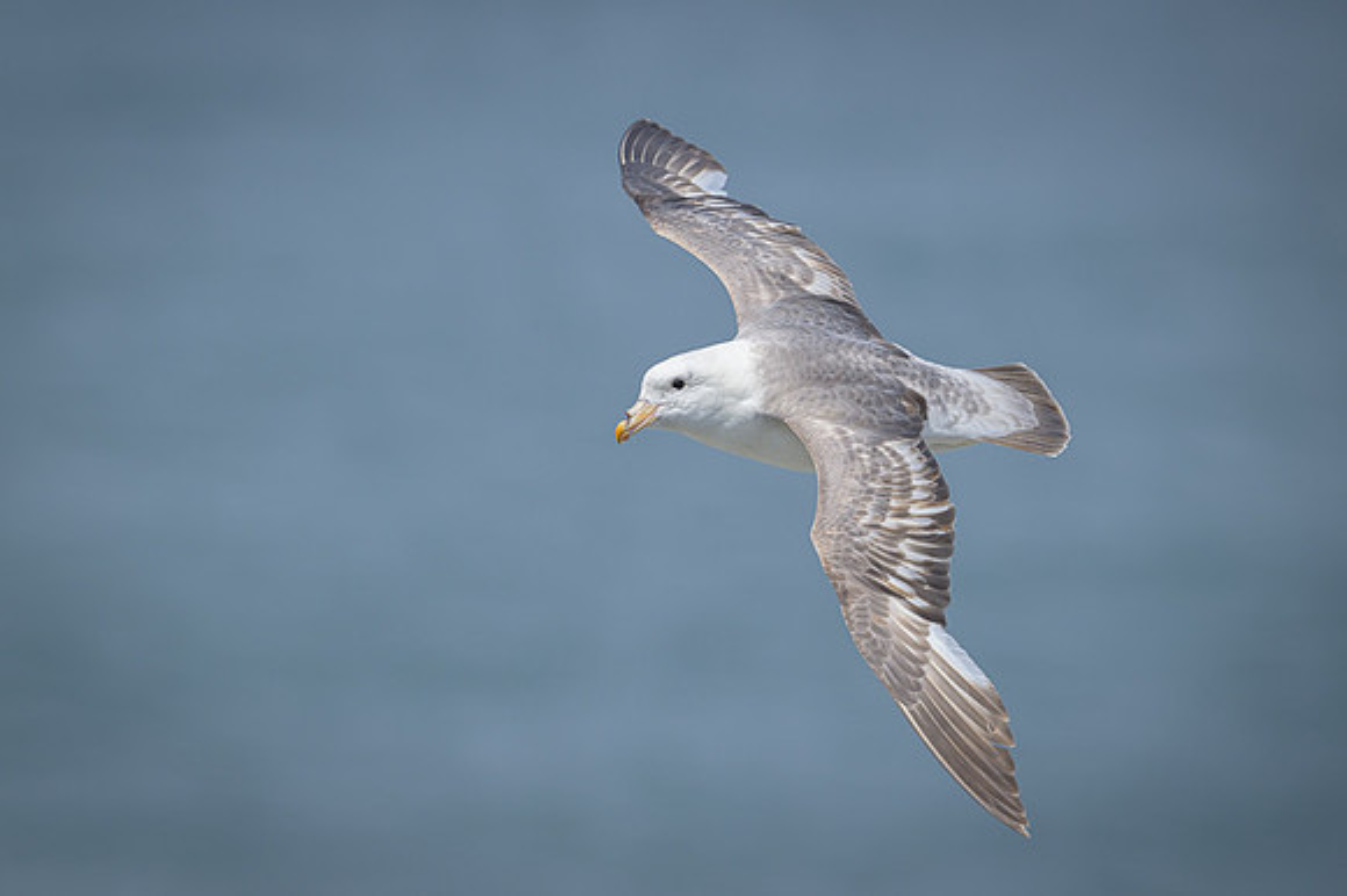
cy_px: 448
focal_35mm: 400
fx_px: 14958
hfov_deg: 5.2
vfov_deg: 3.4
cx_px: 674
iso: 640
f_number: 6.3
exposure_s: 1/3200
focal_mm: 400
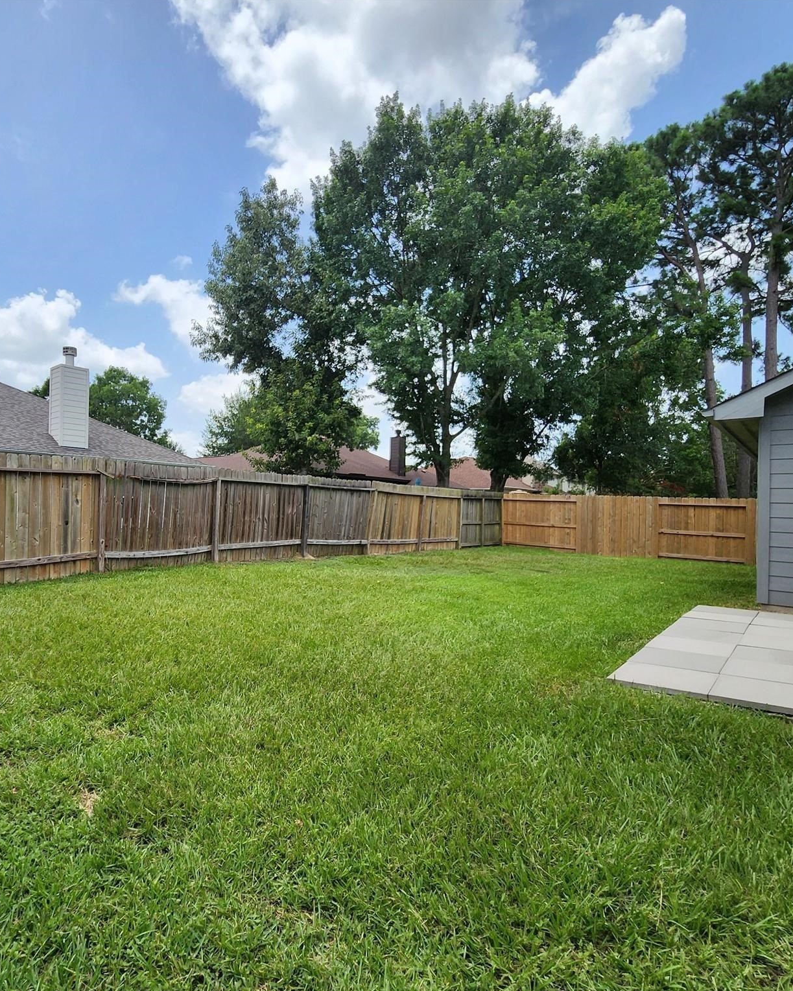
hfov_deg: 75.4
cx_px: 291
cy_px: 496
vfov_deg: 89.6
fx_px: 499
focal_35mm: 17
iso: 50
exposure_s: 1/1347
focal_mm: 2.2
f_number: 2.2
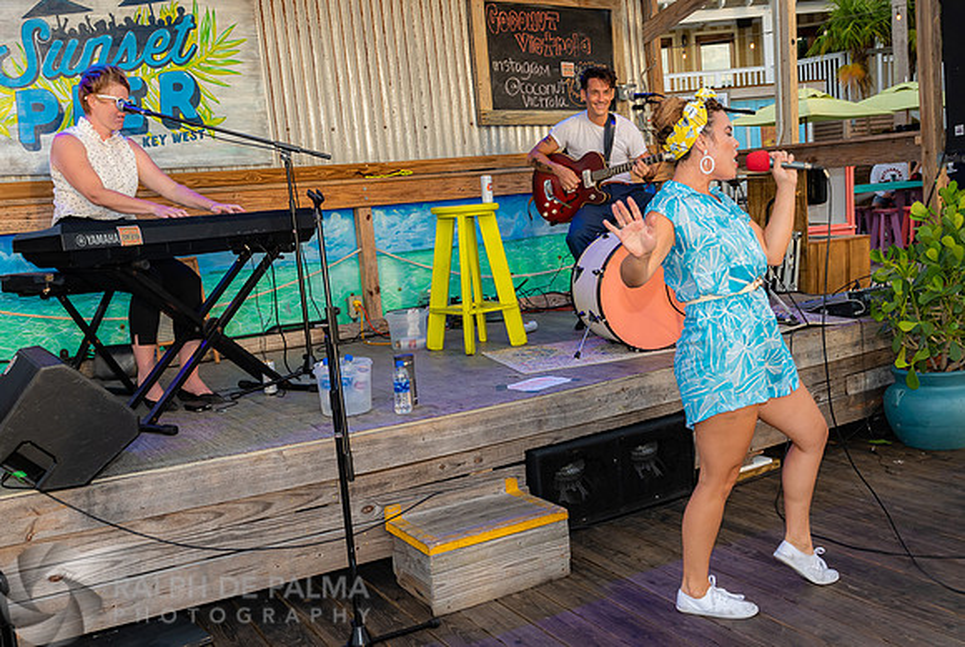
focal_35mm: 39
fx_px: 1040
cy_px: 337
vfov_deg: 34.6
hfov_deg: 49.6
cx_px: 560
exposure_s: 1/160
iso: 400
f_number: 5.6
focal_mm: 27
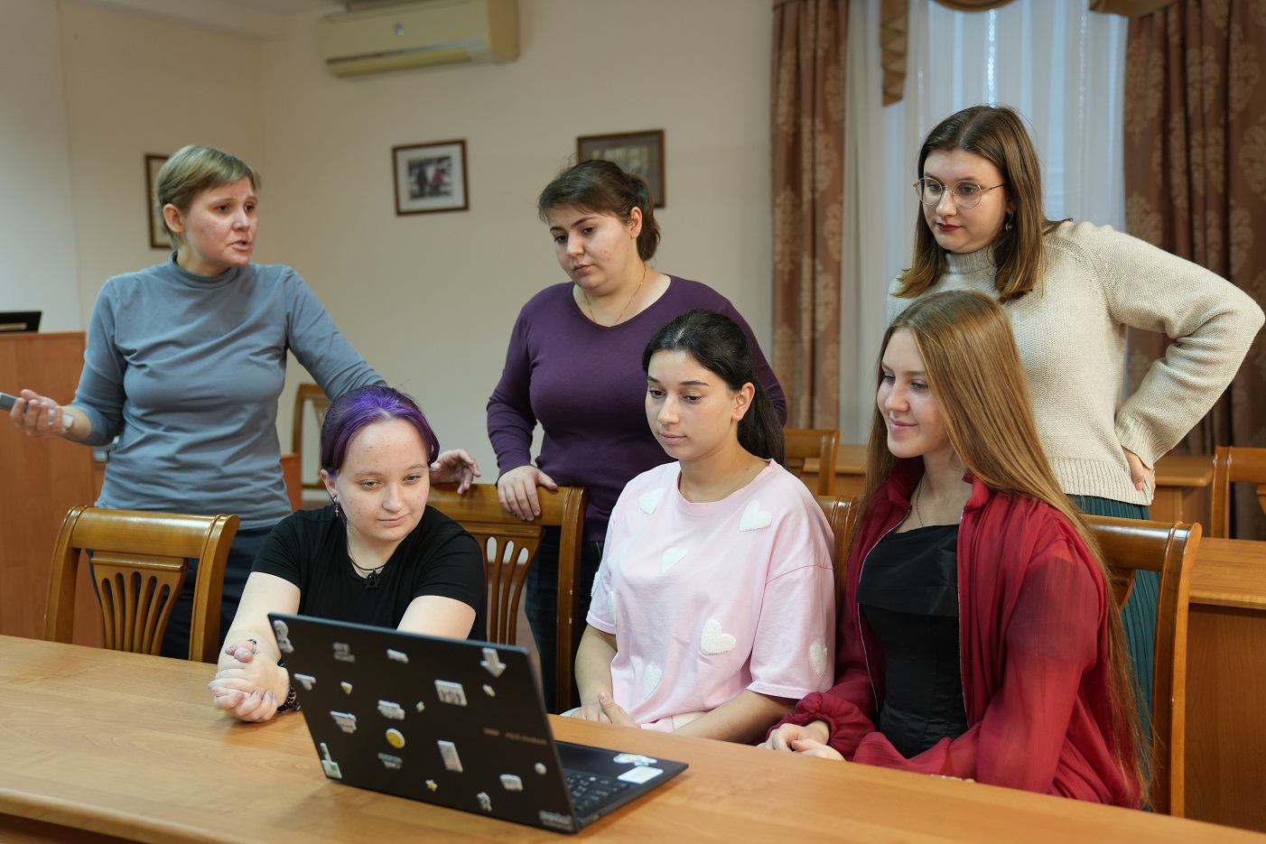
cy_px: 422
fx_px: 1407
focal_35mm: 40
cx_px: 633
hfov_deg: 48.5
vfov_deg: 33.4
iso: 640
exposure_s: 1/40
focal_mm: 40
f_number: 2.8
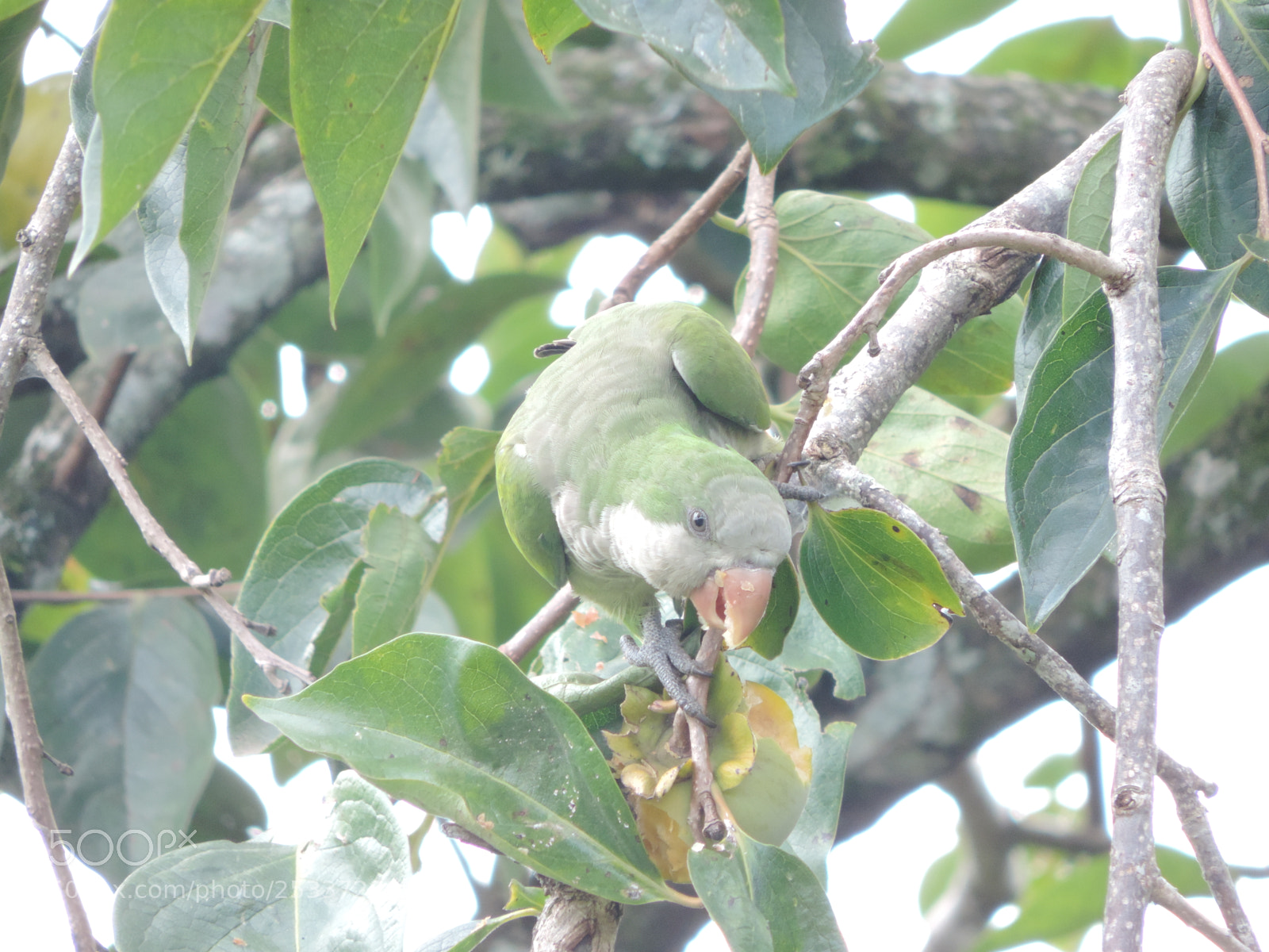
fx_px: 36659
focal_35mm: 1000
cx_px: 634
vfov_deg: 1.5
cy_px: 476
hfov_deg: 2.0
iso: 400
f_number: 5.9
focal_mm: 180
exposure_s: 1/125
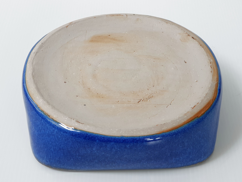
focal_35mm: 52
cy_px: 91
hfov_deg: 36.8
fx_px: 364
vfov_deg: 28.0
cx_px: 121
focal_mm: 6
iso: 50
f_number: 2.4
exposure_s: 1/33
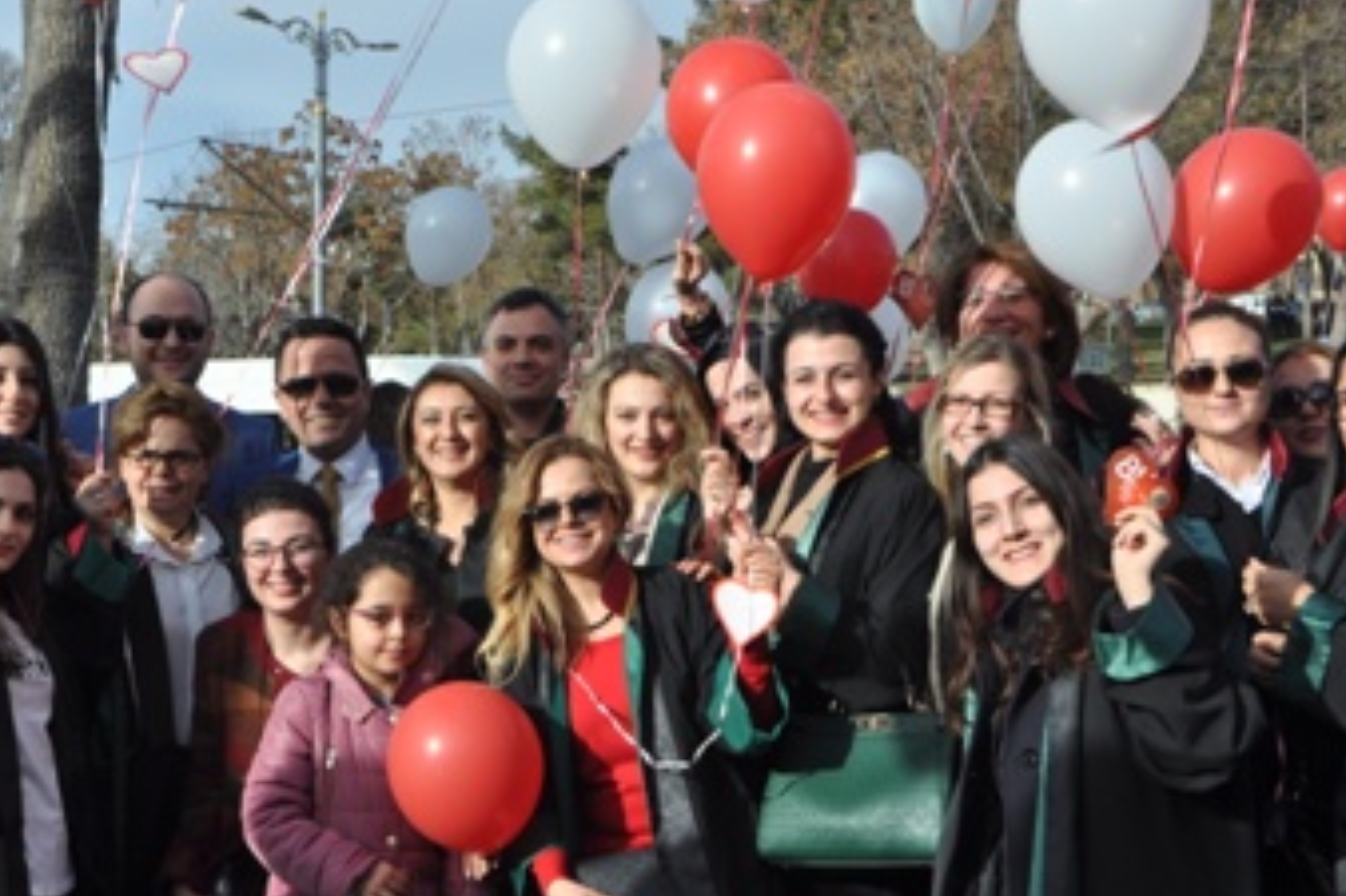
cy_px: 478
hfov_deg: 32.3
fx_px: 2304
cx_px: 462
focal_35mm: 62
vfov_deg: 22.0
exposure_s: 1/320
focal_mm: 31
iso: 200
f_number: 9
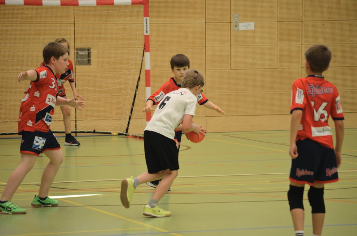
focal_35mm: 202
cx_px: 178
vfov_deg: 6.8
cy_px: 118
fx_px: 2004
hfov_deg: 10.2
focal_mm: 135
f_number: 5
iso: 1000
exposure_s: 1/500
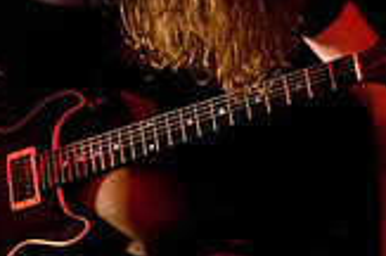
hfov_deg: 12.9
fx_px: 1712
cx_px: 144
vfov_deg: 8.5
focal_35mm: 160
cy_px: 89
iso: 1600
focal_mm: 30
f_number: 1.4
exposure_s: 1/50
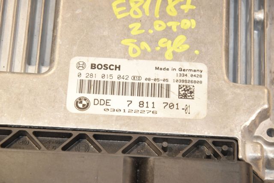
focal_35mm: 158
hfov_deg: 13.0
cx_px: 137
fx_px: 1198
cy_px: 92
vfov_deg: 8.7
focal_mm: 105
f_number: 8
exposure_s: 1/200
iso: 1600
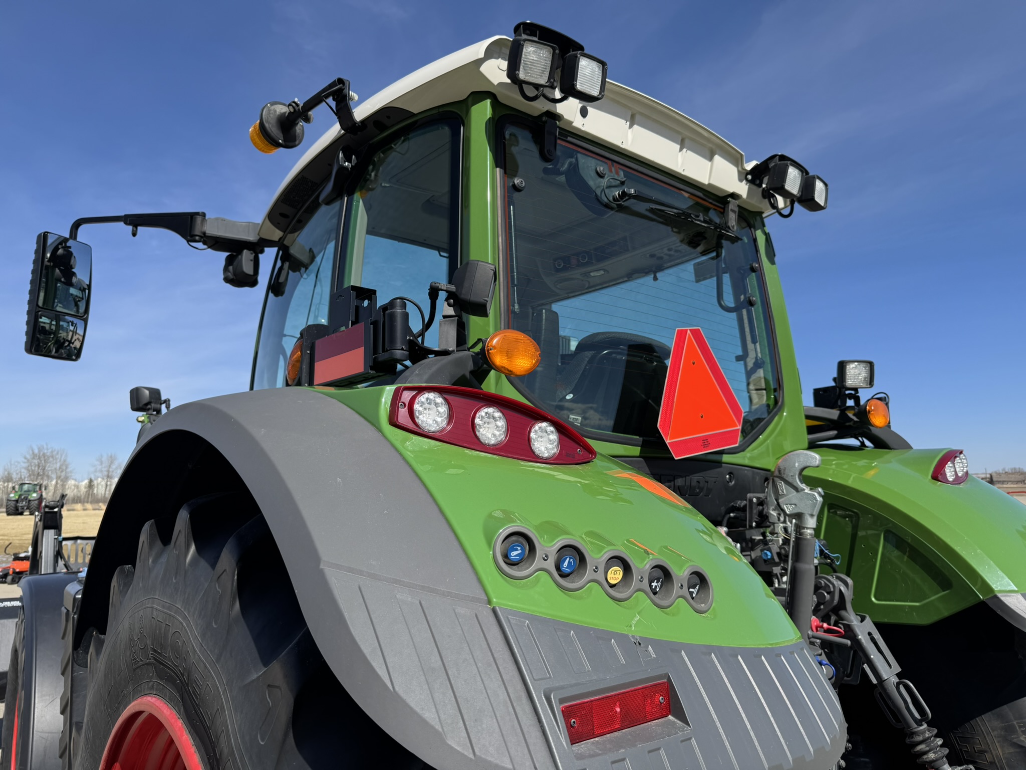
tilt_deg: +9.0
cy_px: 385
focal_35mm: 24
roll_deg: +0.7
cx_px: 513
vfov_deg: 56.8
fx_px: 711
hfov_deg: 71.6
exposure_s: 1/4049
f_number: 1.78
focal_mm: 6.76
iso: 80
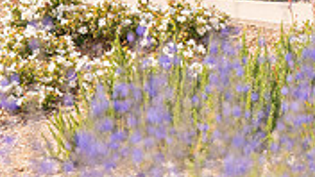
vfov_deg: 4.7
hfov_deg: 8.3
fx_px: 2130
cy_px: -151
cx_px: -166
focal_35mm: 255
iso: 200
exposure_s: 1/800
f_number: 4.5
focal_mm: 74
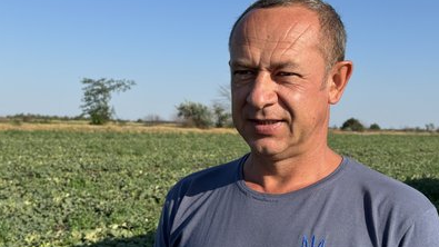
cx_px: 219
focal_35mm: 53
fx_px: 617
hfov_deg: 39.2
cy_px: 126
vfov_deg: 22.6
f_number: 1.78
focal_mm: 6.86
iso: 64
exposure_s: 1/3817
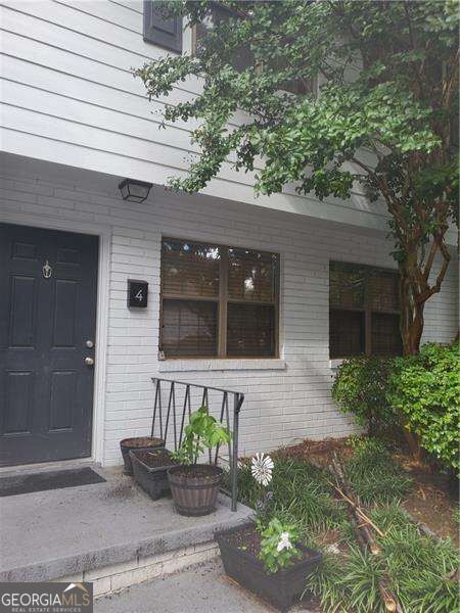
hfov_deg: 53.1
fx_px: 461
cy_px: 306
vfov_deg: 67.3
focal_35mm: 26
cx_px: 230
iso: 50
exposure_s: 1/149
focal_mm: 4.3
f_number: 2.4
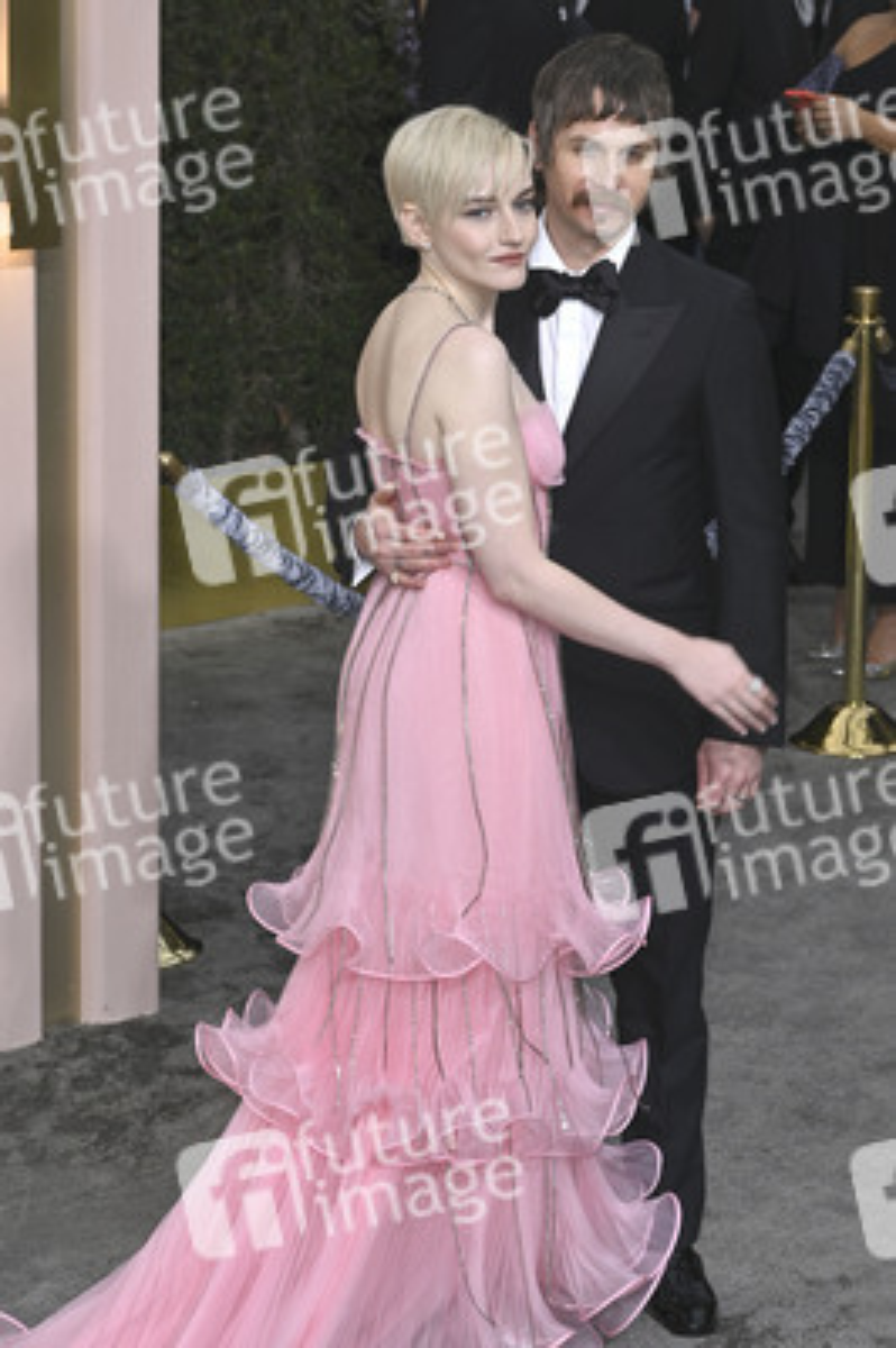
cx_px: 448
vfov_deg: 25.1
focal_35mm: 81
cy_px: 674
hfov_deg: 16.8
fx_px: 3029
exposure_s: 1/200
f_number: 8
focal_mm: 81
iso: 320
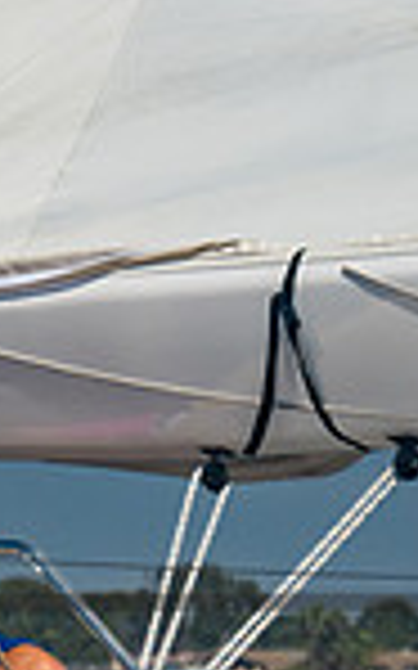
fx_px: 17551
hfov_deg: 1.4
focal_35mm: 962
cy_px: 298
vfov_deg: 2.2
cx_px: -529
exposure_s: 1/1250
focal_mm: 130
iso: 160
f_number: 6.3
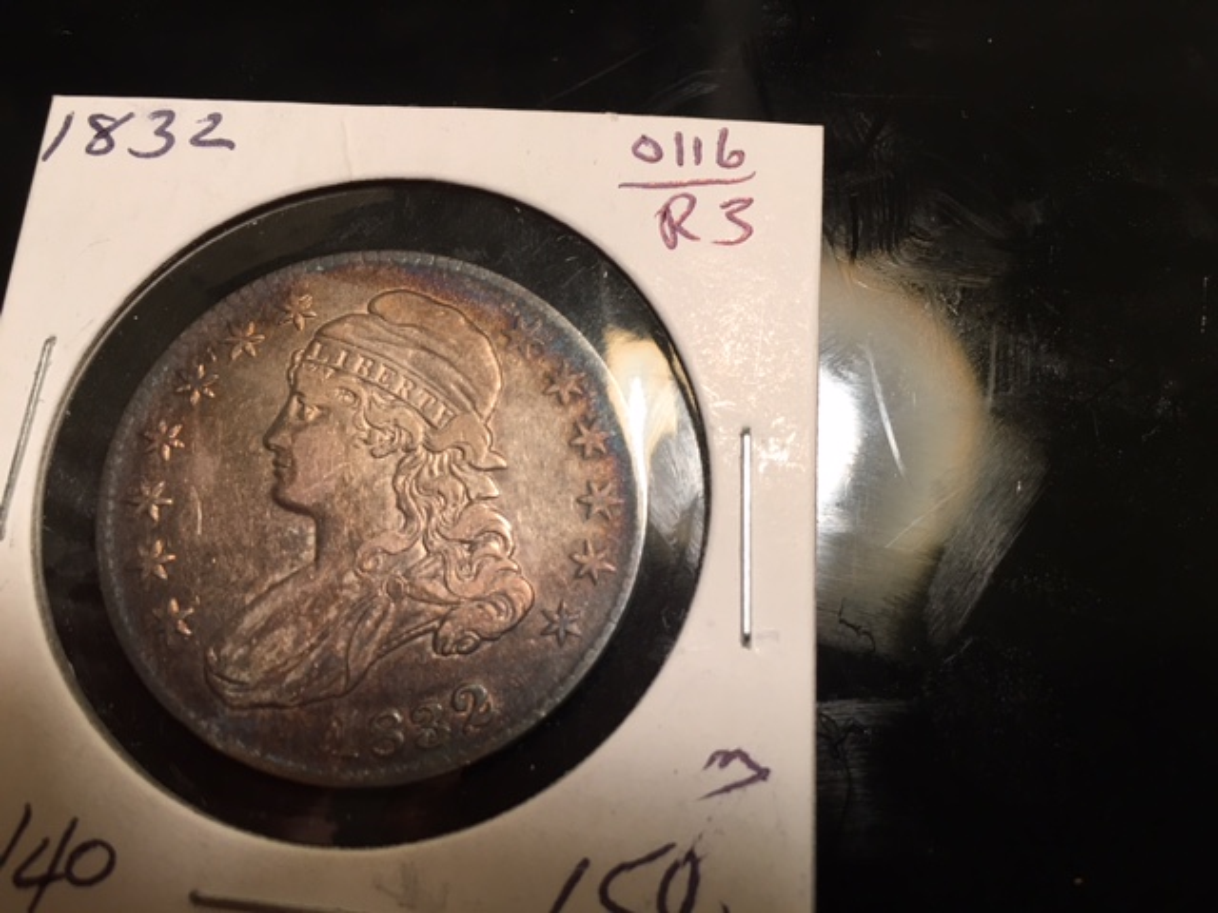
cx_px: 609
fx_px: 1020
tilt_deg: -73.0
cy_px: 456
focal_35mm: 29
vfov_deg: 48.2
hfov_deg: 61.7
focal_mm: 4.15
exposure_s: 1/15
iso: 25
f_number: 2.2
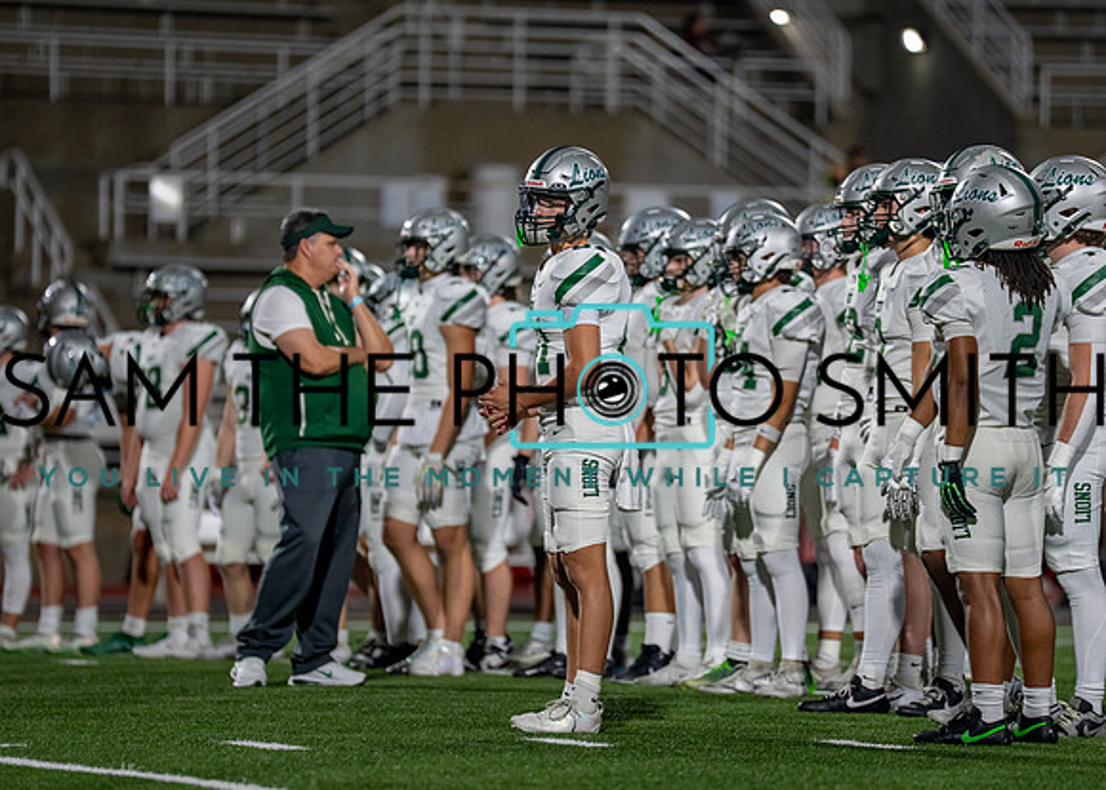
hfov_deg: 8.4
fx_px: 7570
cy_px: 397
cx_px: 572
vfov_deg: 6.0
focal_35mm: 241
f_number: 2.8
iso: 2000
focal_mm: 200
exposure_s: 1/1000
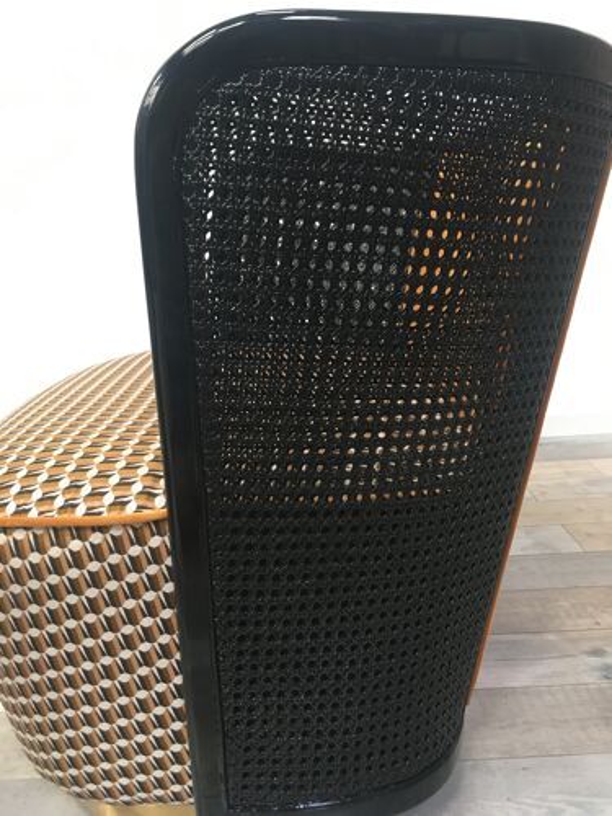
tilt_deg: -15.7
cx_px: 306
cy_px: 408
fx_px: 684
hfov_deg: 48.2
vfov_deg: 61.7
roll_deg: +2.6
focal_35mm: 29
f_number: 2.2
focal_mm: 4.15
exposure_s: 1/33
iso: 125
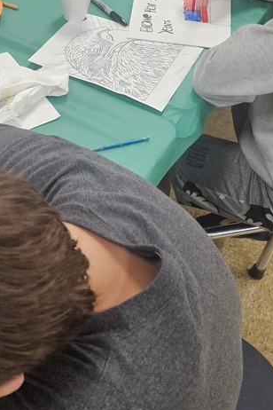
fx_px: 603
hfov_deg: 24.8
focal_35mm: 53
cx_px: 27
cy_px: 166
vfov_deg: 37.4
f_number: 1.7
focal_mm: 6.3
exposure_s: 1/120
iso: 400
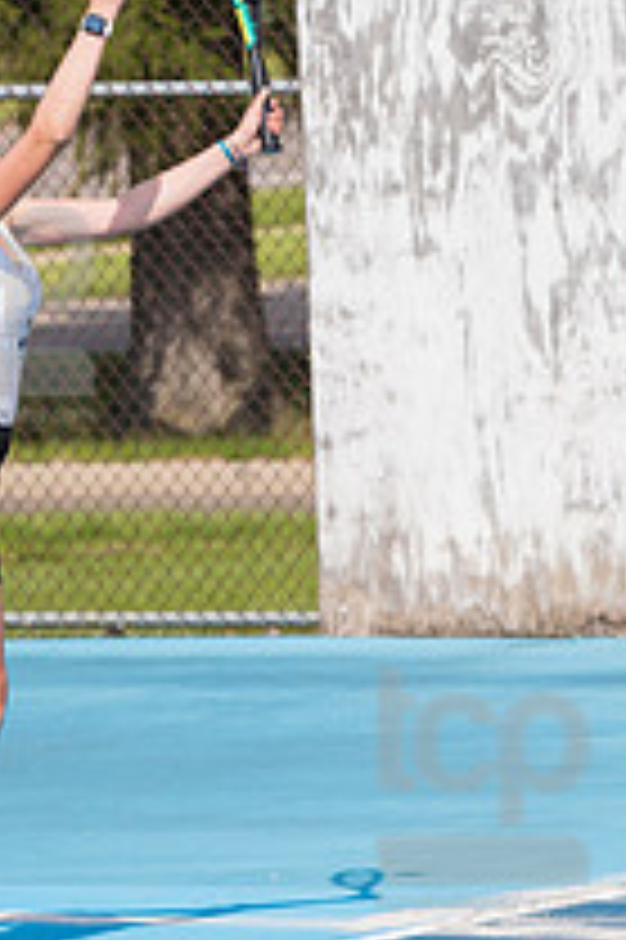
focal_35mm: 516
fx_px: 13480
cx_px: -11
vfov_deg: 4.0
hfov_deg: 2.7
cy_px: 301
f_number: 5.6
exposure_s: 1/1600
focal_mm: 160
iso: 320
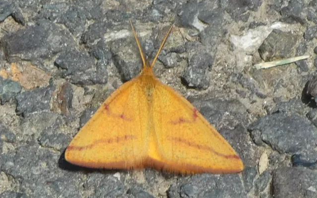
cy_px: 102
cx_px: 159
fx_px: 1417
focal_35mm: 164
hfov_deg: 12.8
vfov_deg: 8.0
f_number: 5.4
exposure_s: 1/160
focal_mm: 27.5
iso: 80
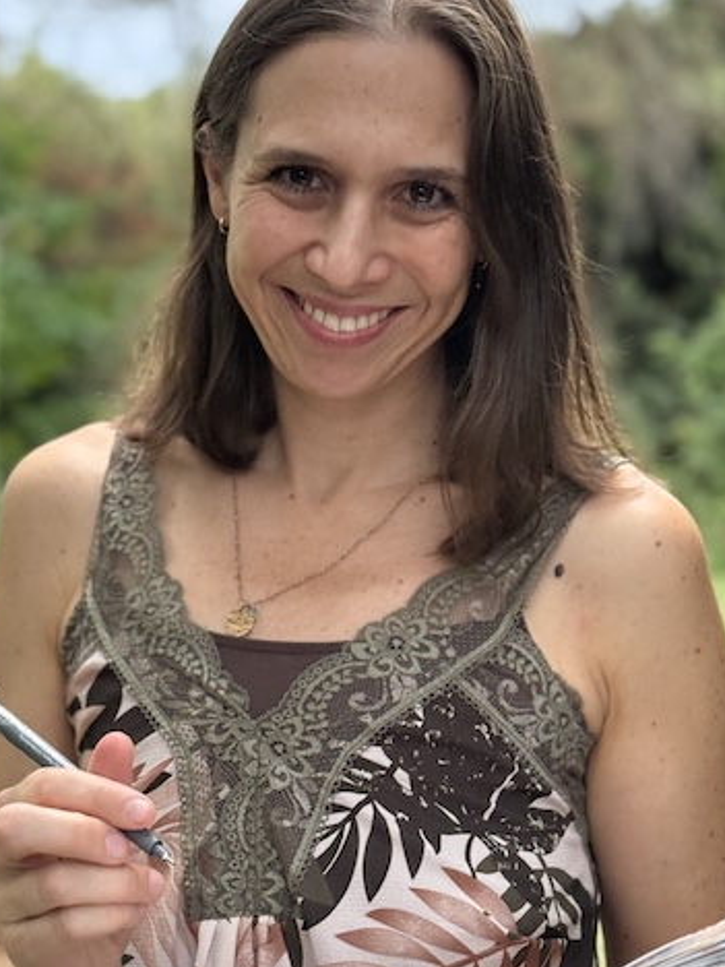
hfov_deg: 19.1
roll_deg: -0.6
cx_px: 422
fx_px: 2150
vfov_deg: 25.3
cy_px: 393
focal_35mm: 77
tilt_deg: -5.3
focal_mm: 6.76
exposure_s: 1/214
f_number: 1.78
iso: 200
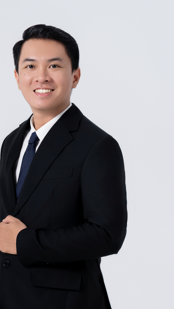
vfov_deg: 16.6
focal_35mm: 129
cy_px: 176
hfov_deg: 9.4
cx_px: 53
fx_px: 1058
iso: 400
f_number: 8
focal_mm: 66.1
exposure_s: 1/160
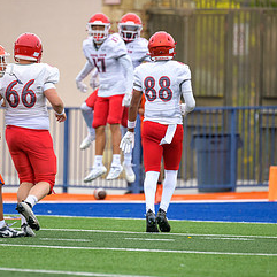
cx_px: 124
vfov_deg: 2.8
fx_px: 5568
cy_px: 144
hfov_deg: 2.8
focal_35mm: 615
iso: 640
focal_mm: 300
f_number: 2.8
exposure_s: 1/1000
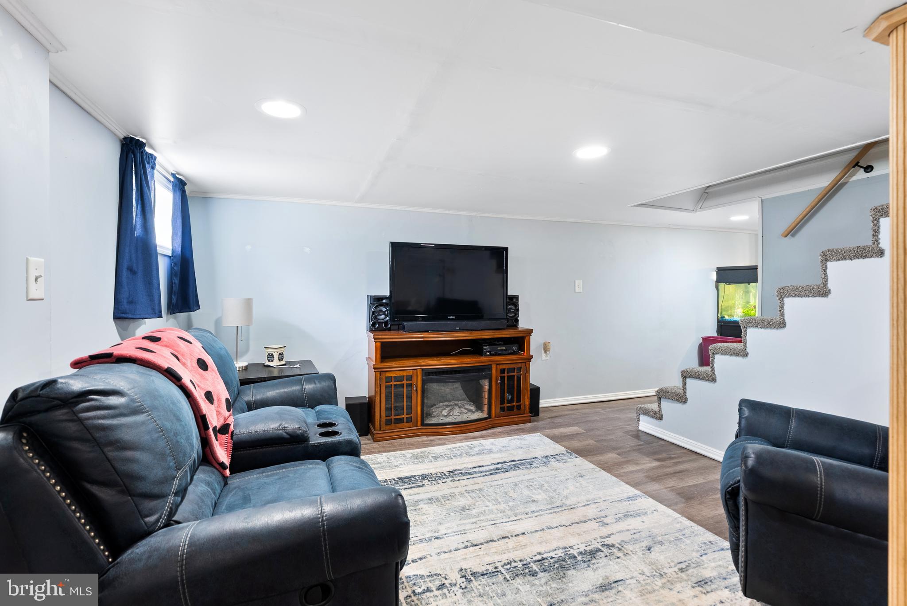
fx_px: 403
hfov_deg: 96.7
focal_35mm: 16
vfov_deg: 73.8
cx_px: 454
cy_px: 303
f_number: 6.3
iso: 320
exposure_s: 1.3
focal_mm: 16
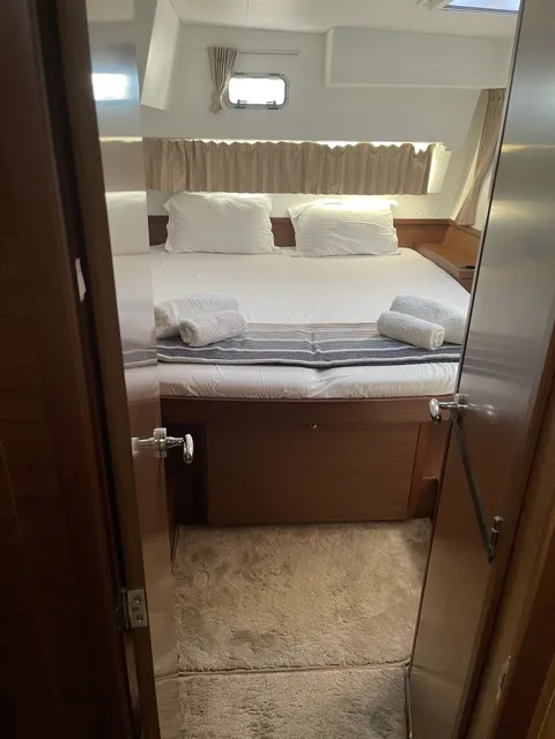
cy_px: 370
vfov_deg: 67.3
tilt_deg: -24.9
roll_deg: -2.4
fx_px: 556
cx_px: 278
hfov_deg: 53.1
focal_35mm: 26
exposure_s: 1/73
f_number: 1.6
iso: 125
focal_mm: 5.1
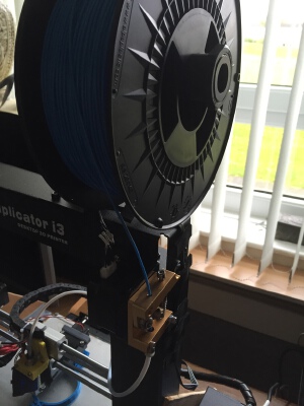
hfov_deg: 48.2
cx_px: 152
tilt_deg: -22.8
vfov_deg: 61.7
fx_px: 340
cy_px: 203
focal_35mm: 29
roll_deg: -1.1
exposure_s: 1/33
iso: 50
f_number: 2.2
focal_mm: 4.15
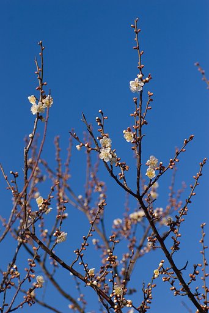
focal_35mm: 105
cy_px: 156
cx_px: 104
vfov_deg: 19.4
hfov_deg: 13.1
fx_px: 913
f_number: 5
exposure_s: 1/2000
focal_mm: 70
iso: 200
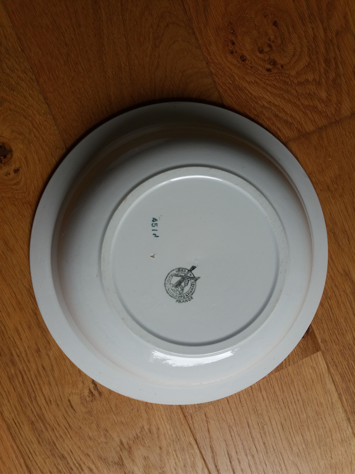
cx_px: 178
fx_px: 383
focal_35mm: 28
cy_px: 237
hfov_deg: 49.7
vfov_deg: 63.4
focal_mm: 3.7
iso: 64
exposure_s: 1/121
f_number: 1.9
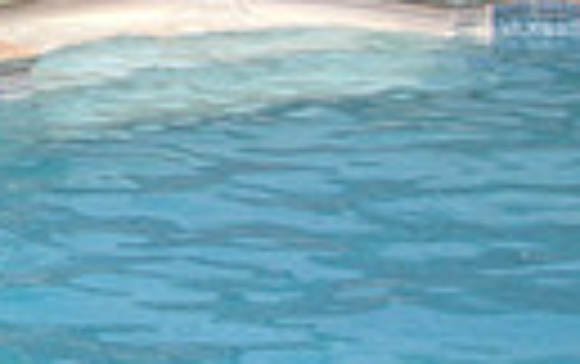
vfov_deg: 7.7
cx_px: -522
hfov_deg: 11.6
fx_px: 2612
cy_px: -317
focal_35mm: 165
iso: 125
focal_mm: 24
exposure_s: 1/500
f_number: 6.3
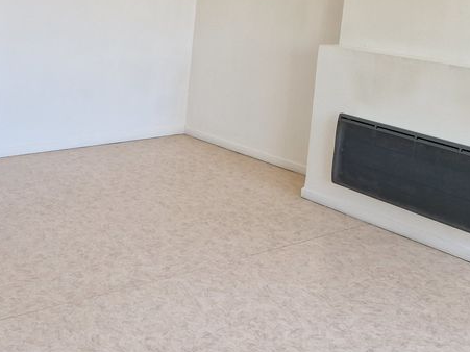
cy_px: 62
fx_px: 692
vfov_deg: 27.9
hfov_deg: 35.7
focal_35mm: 51
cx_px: 64
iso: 64
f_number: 1.8
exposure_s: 1/180
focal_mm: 6.4
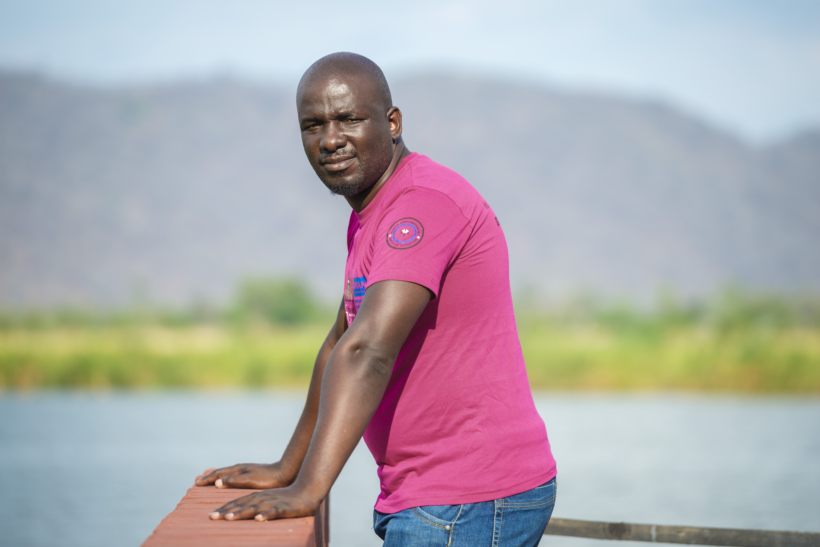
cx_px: 410
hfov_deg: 10.3
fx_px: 4557
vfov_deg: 6.9
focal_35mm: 200
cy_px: 274
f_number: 4
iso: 100
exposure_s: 1/800
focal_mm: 200
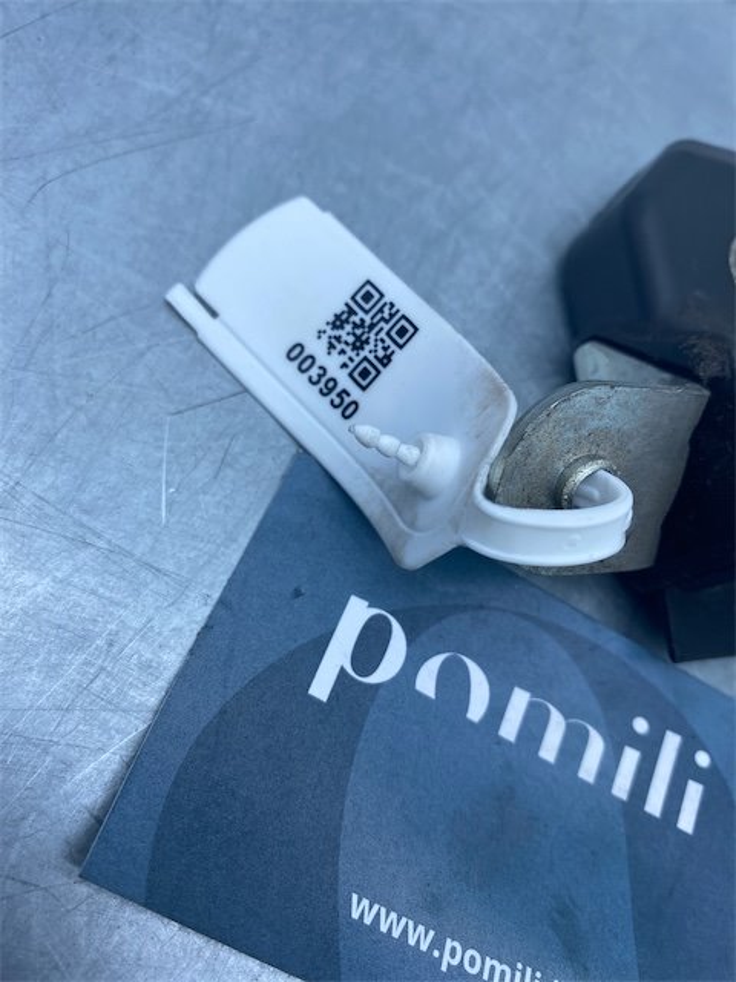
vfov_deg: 67.3
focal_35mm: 26
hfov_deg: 53.1
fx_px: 737
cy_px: 491
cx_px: 368
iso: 32
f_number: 1.8
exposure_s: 1/912
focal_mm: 4.25
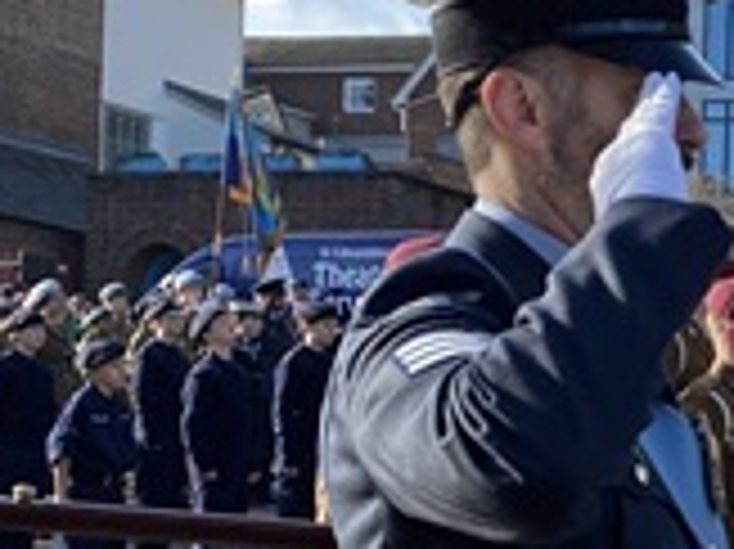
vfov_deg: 22.8
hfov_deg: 27.3
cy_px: 356
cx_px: 842
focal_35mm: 64
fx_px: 1356
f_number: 1.8
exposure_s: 1/1866
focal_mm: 4.25
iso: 32
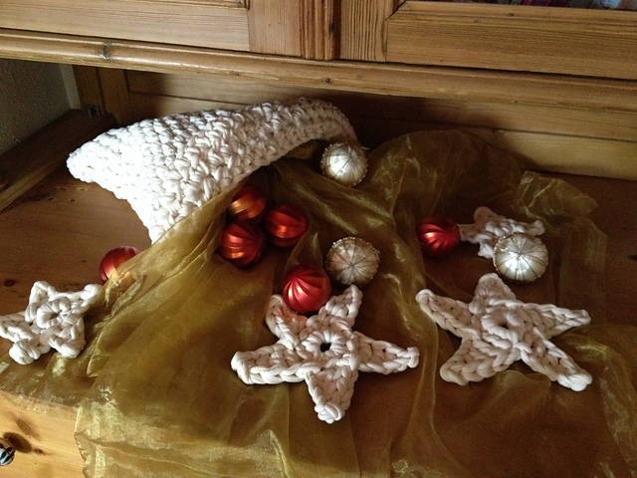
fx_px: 644
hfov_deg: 52.6
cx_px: 318
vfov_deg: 40.7
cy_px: 239
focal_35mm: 35
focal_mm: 4.28
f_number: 2.4
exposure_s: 1/15
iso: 500
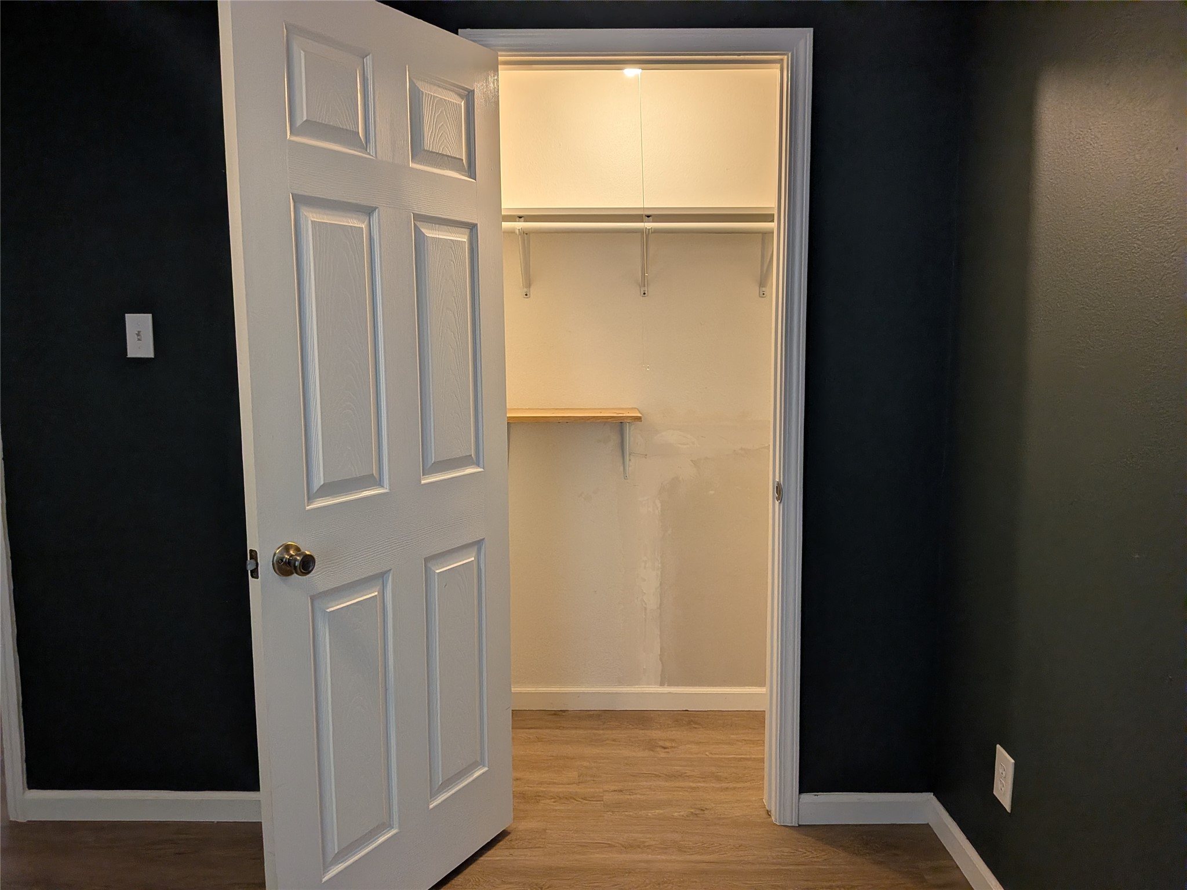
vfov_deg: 56.8
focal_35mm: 24
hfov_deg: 71.6
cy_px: 445
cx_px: 594
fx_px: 823
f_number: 1.7
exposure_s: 1/120
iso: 102
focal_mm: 4.53
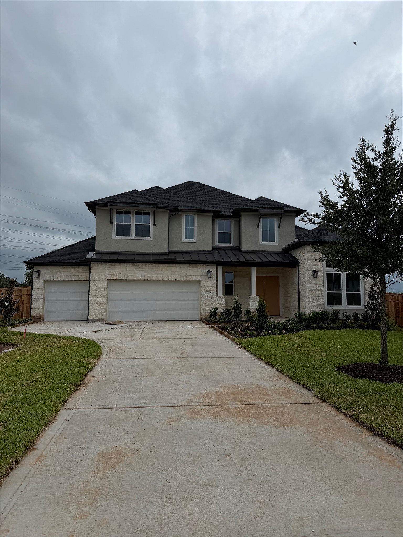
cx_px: 202
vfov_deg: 71.6
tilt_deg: +5.0
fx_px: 373
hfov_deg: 56.8
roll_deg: -0.9
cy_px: 268
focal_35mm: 24
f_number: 1.78
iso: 80
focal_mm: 6.76
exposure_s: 1/11905
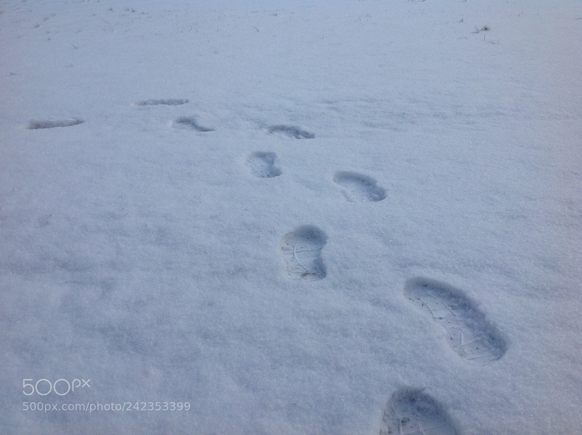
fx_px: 588
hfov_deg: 52.7
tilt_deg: -26.1
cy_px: 218
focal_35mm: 35
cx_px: 291
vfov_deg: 40.6
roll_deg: +4.2
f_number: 2.4
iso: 50
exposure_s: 1/2326
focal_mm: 4.28
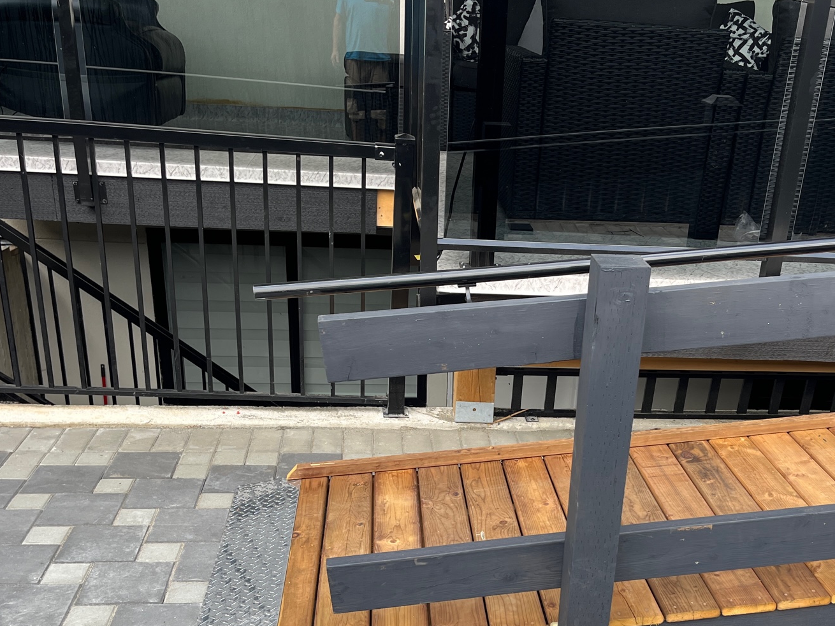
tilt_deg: -25.0
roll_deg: -3.1
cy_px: 458
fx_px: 965
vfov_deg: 35.3
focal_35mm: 40
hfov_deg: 46.4
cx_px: 518
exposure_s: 1/367
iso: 50
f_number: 1.6
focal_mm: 5.1
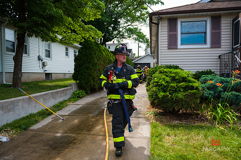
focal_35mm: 24
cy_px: 80
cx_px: 120
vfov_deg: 53.1
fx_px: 161
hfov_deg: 73.8
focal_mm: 24
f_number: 3.2
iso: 200
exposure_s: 1/2000
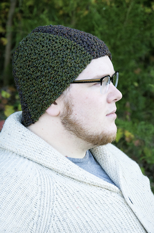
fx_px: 773
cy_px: 116
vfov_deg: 17.1
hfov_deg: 11.4
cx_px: 77
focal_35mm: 120
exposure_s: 1/250
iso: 1600
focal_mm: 80
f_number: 8
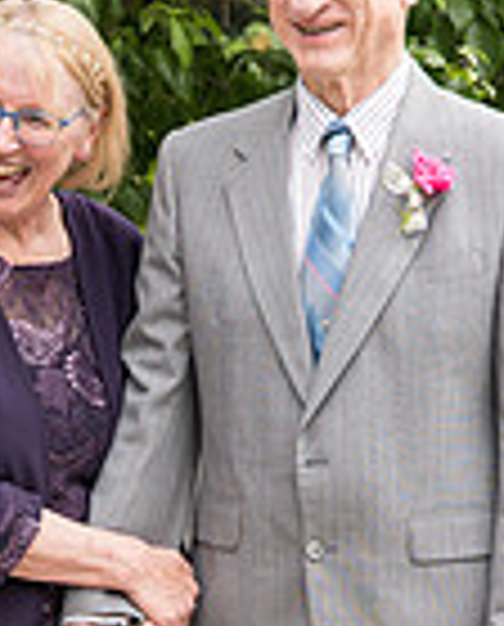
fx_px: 3936
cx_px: 140
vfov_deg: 9.1
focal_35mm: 212
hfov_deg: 7.3
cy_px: 540
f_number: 5
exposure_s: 1/500
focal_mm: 70
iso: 400
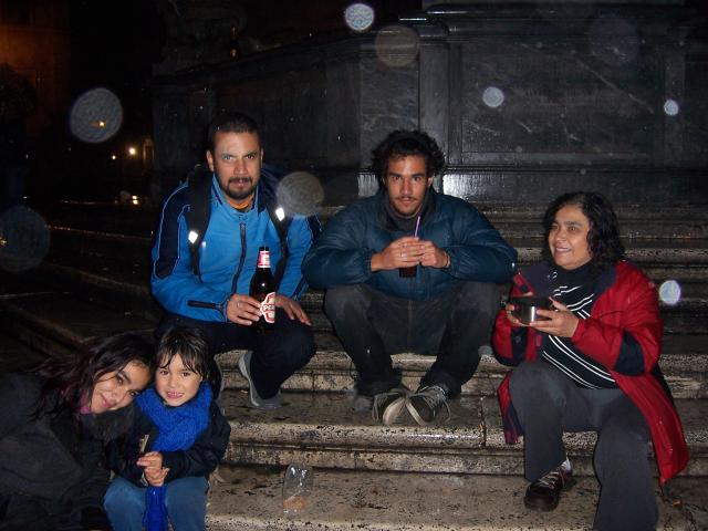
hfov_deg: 51.4
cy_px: 266
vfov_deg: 39.7
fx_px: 736
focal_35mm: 36
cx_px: 354
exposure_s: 1/60
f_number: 3
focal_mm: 6
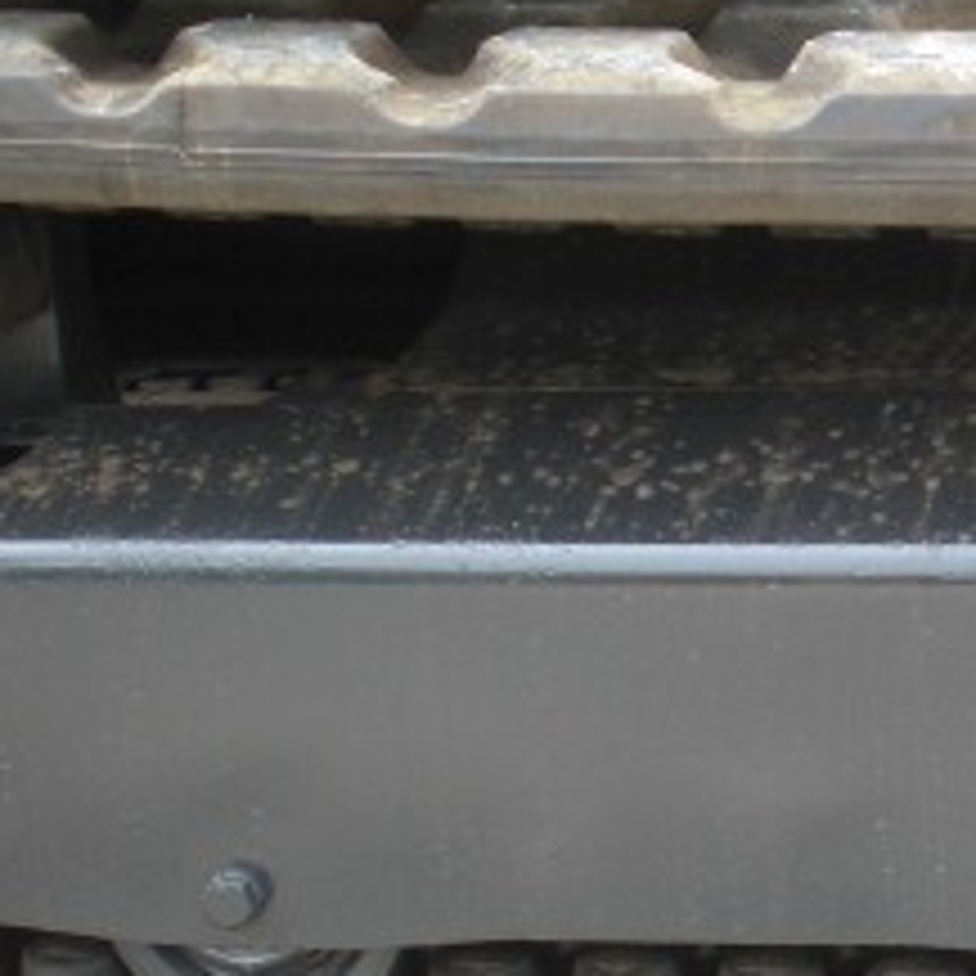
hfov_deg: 16.4
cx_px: 1349
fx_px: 3158
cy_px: 589
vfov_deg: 17.6
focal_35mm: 99
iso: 64
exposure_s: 1/125
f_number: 3.1
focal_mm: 6.3
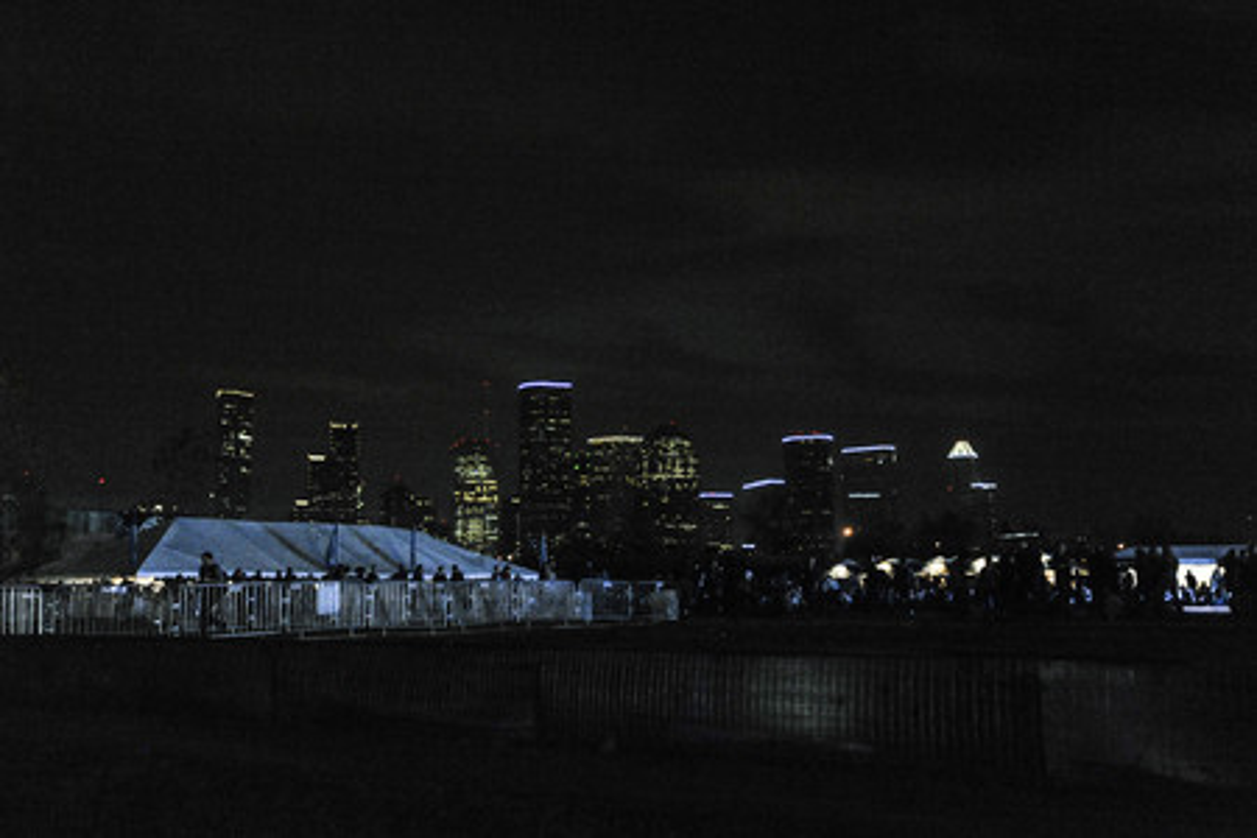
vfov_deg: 37.9
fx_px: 1222
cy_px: 419
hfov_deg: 54.4
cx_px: 628
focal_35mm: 35
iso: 6400
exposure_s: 1/160
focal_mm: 35
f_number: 2.8
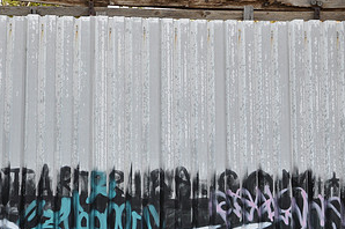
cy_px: 217
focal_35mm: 76
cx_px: 108
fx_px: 728
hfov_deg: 26.5
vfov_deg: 17.6
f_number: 6.3
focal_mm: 26
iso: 200
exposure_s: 1/160
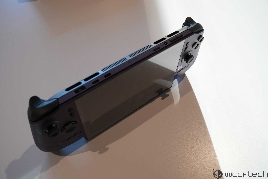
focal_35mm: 30
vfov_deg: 43.6
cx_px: 134
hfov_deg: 61.9
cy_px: 90
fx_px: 223
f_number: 4.5
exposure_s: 1/60
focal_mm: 20
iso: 320
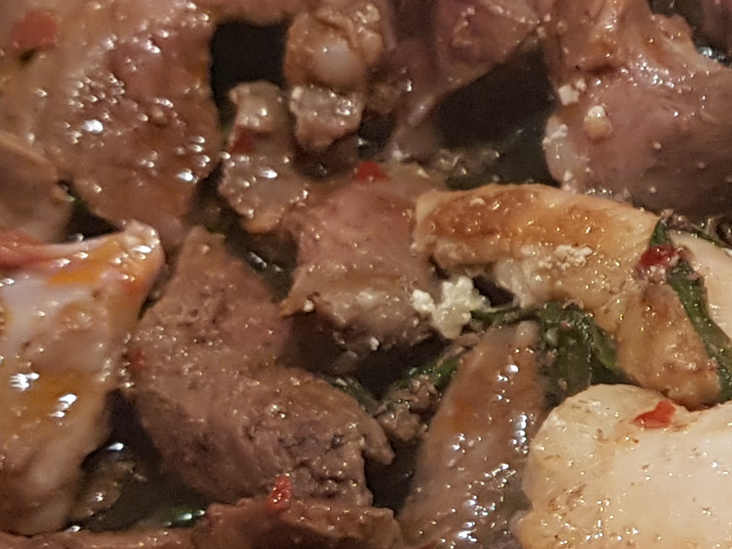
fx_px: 2623
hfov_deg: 14.6
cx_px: 1173
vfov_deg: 11.9
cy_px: 347
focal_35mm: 124
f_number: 1.7
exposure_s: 1/60
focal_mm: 4.2
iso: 160
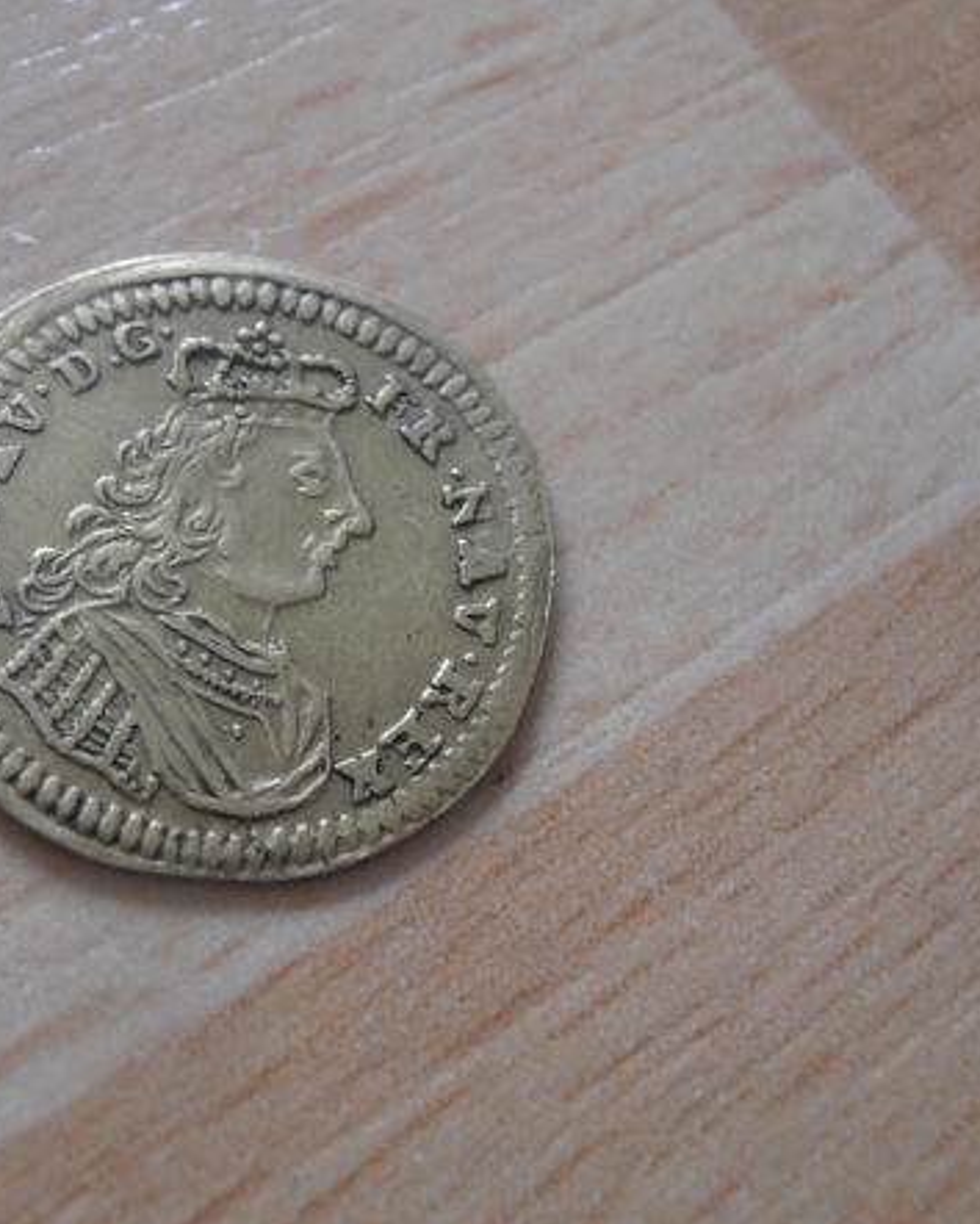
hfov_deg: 30.3
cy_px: 615
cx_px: 238
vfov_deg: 38.0
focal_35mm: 49
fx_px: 1775
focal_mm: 6.61
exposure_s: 1/4
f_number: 3.9
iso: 125
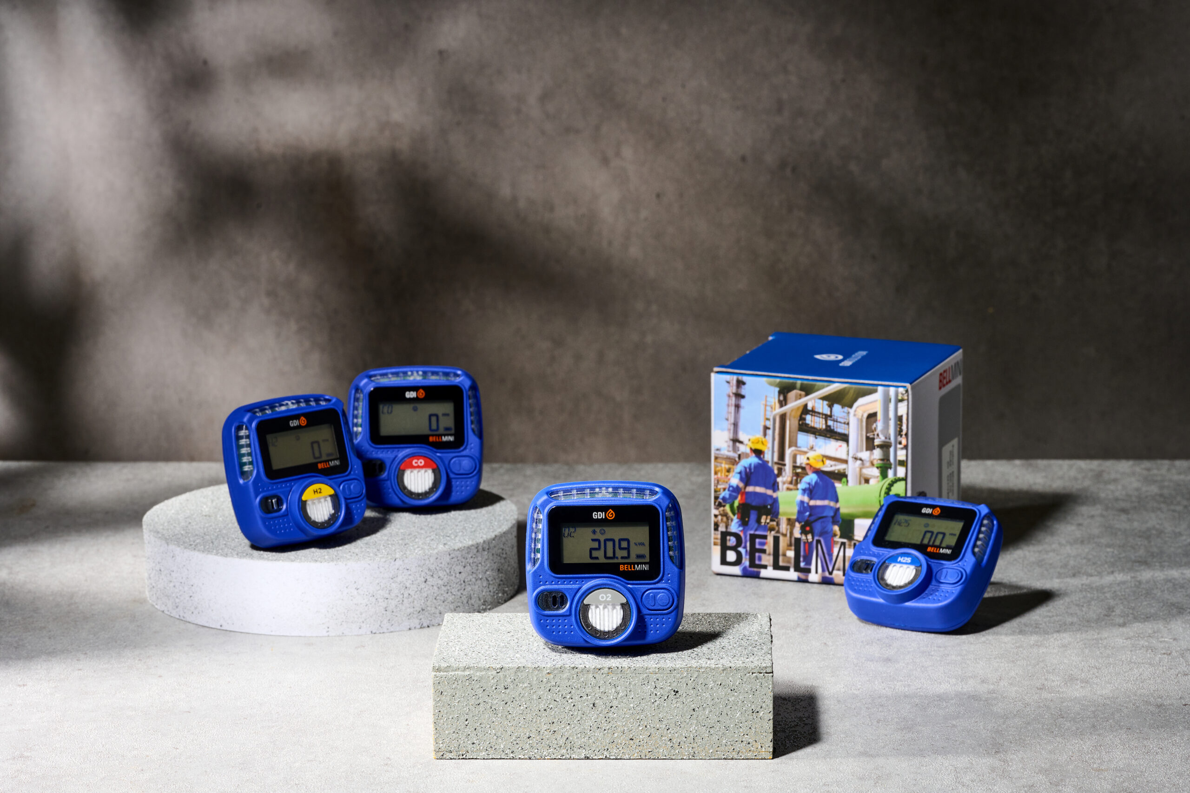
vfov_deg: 13.0
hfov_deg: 19.5
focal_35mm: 105
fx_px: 3471
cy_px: 396
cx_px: 595
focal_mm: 105
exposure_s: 1/125
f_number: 16
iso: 200
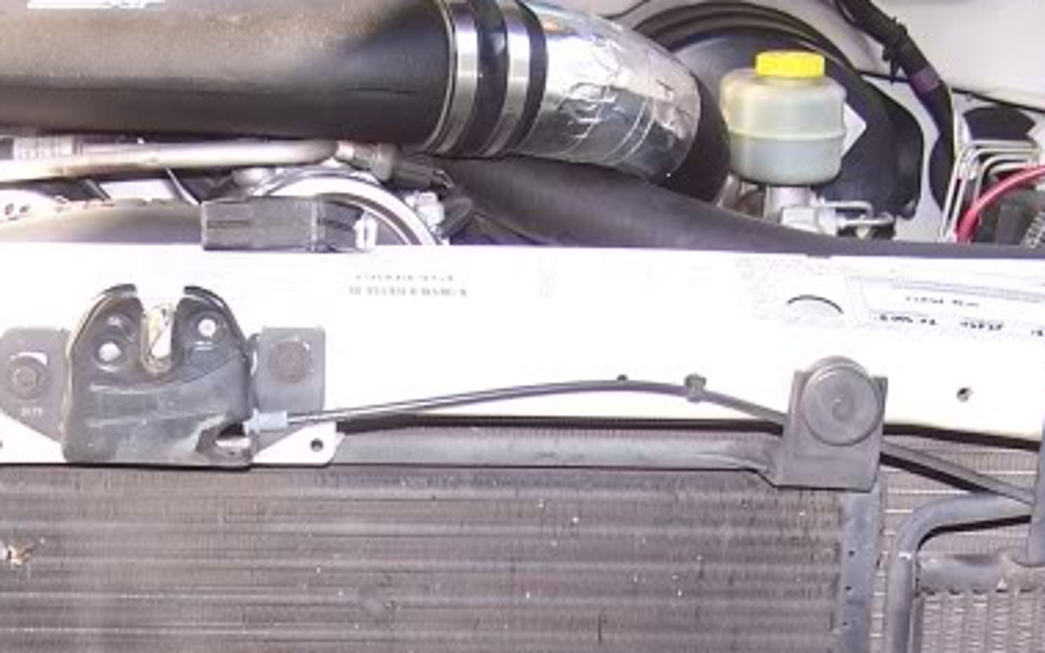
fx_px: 2421
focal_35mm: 85
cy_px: 771
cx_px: 336
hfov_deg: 24.2
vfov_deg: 14.9
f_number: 2.8
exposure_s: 1/90
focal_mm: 6.3
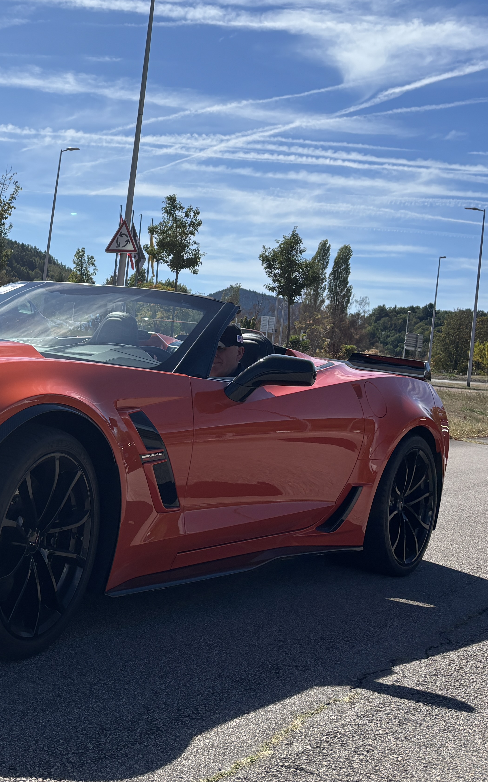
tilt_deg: +1.7
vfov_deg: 42.4
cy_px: 301
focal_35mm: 47
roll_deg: -6.1
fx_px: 1000
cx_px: -73
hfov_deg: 25.1
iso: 50
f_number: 1.6
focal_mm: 5.96
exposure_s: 1/4630
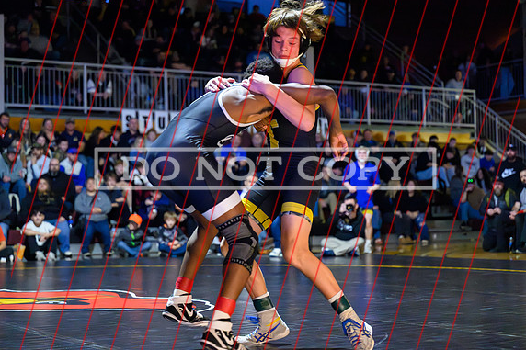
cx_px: 265
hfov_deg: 28.5
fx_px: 1037
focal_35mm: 71
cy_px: 175
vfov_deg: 19.2
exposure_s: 1/640
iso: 25600
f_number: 2.8
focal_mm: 70
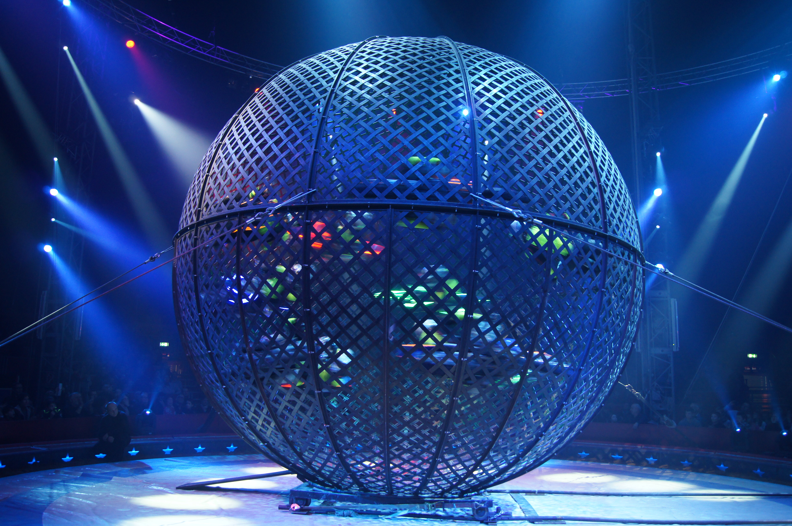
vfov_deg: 43.5
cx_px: 396
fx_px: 659
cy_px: 263
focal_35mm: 30
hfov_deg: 62.0
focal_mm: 20
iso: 500
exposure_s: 1/40
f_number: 3.5
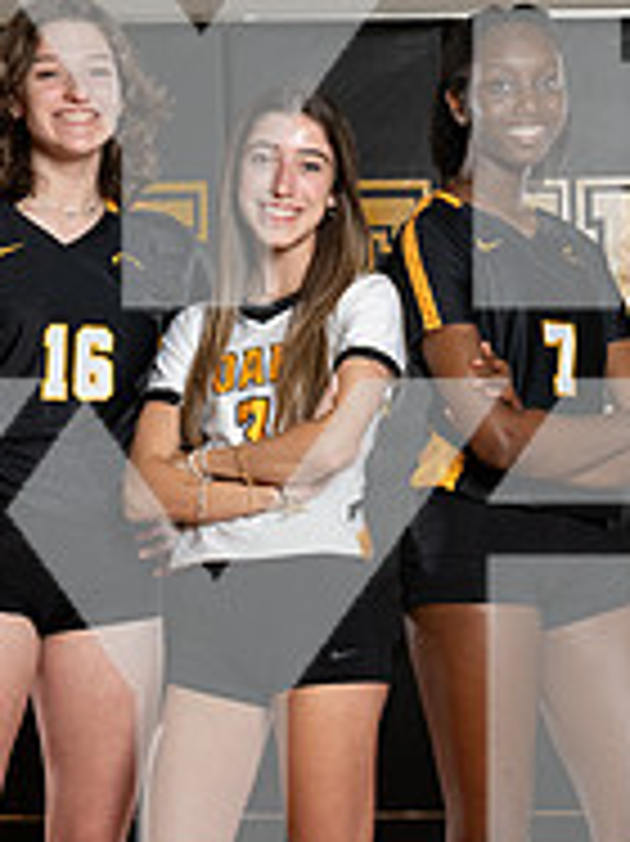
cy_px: 619
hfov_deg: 10.6
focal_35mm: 140
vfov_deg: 14.1
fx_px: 3401
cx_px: 400
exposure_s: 1/250
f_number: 8
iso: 1250
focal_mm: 47
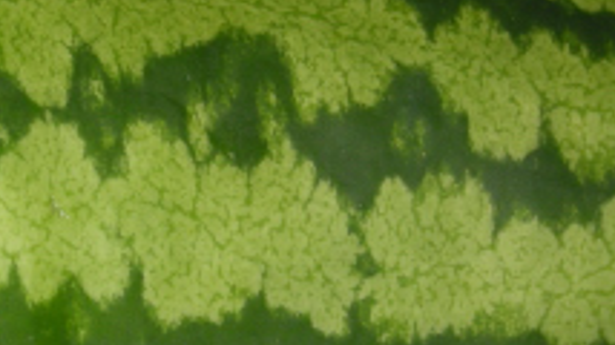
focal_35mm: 176
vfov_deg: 6.9
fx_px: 2868
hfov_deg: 12.0
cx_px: -135
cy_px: 196
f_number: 6.7
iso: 50
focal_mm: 8.8
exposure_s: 1/60
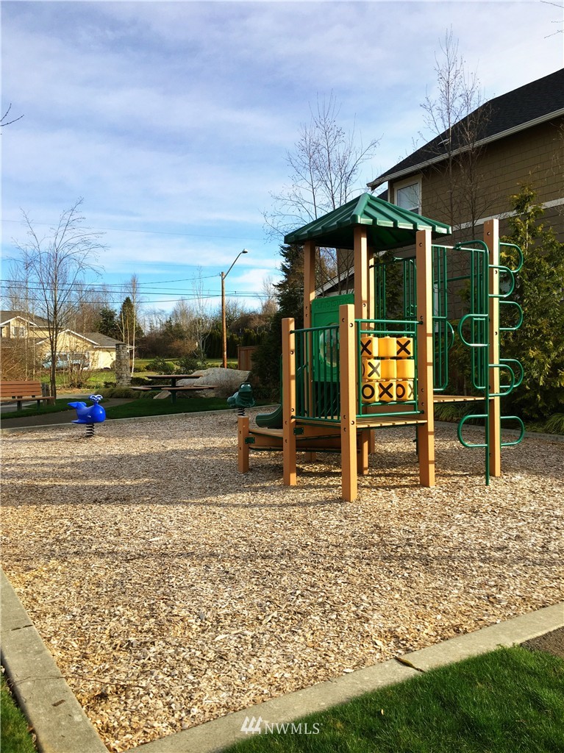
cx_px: 282
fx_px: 631
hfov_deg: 48.2
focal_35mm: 29
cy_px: 376
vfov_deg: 61.7
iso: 25
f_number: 2.2
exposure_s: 1/2262
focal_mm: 4.15
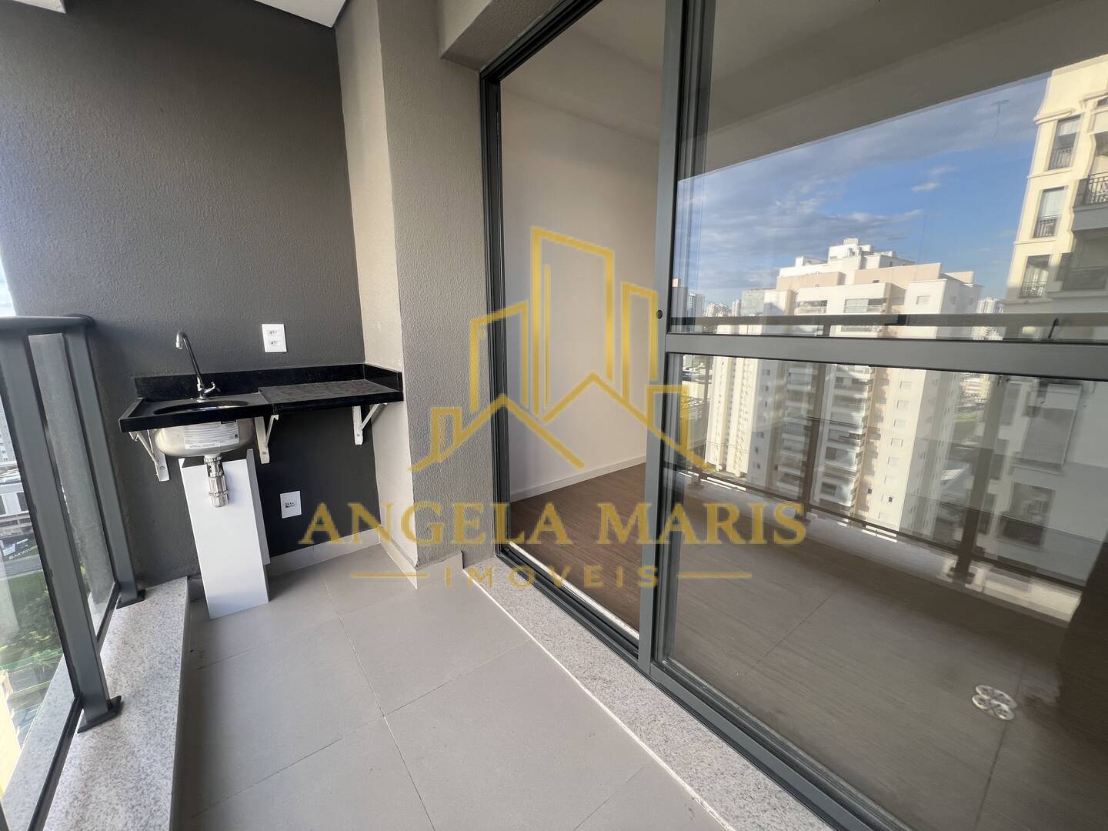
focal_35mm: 13
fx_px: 416
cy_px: 416
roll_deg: -1.0
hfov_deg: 106.2
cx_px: 554
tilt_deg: -12.9
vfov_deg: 89.9
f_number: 1.8
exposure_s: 1/170
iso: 32
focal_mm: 1.57
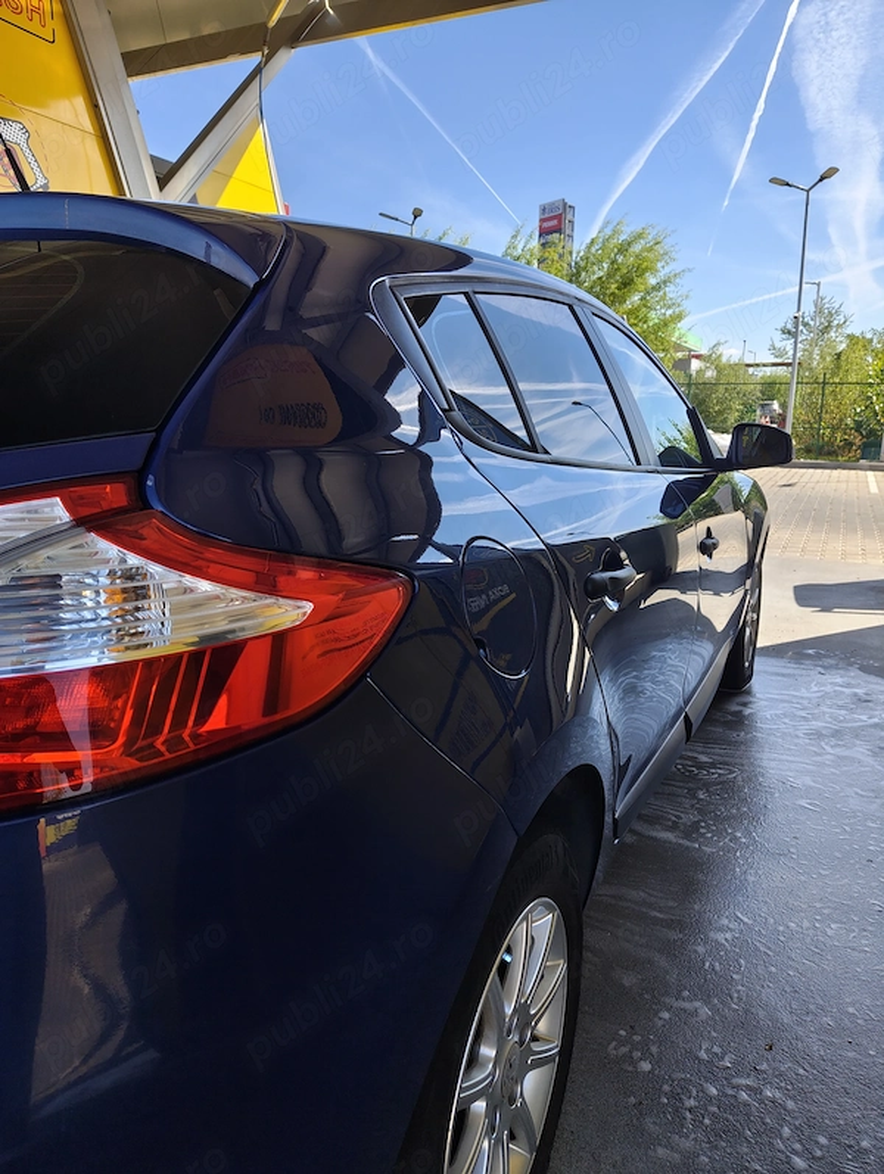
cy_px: 587
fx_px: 815
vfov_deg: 71.5
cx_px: 442
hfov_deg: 56.9
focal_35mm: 24
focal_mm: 5.56
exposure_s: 1/505
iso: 50
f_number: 1.88
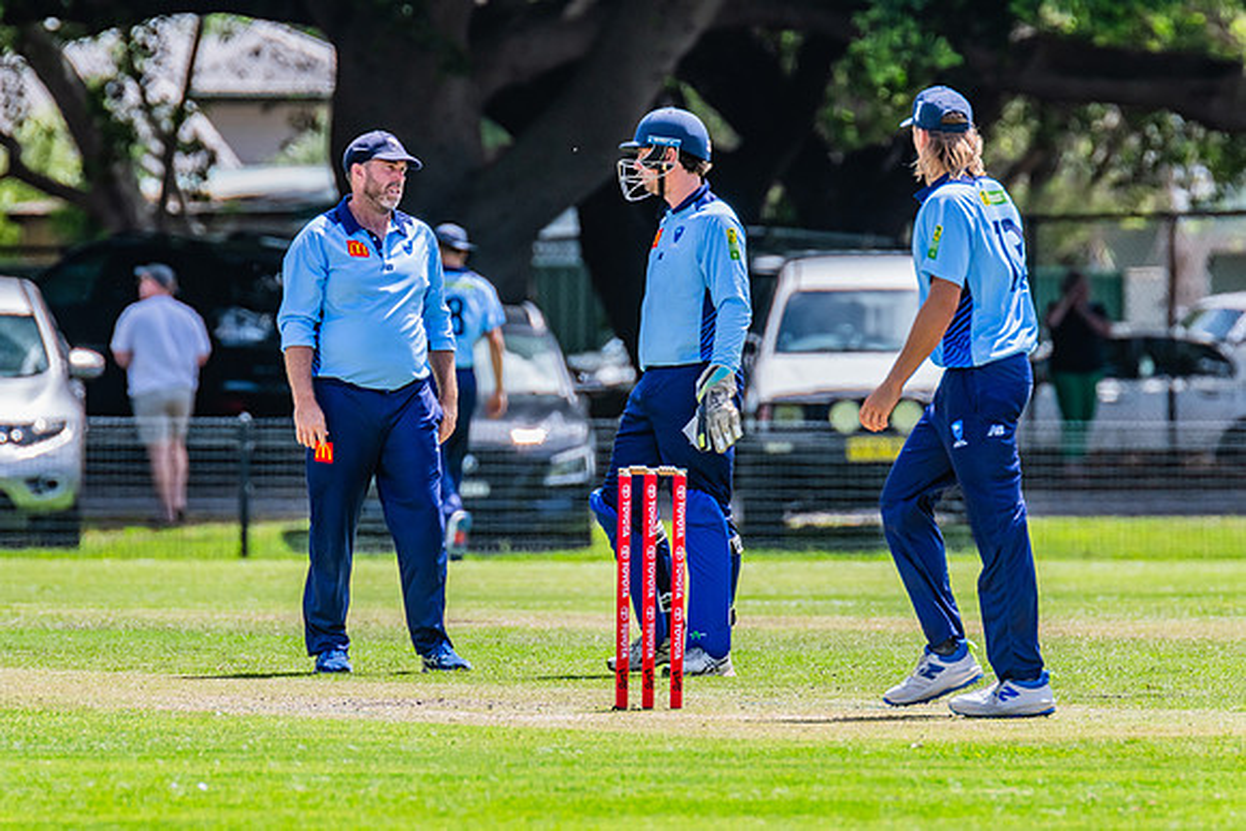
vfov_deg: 2.1
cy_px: 416
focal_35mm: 671
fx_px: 23214
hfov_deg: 3.1
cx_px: 593
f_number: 9
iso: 800
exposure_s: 1/1250
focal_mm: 600
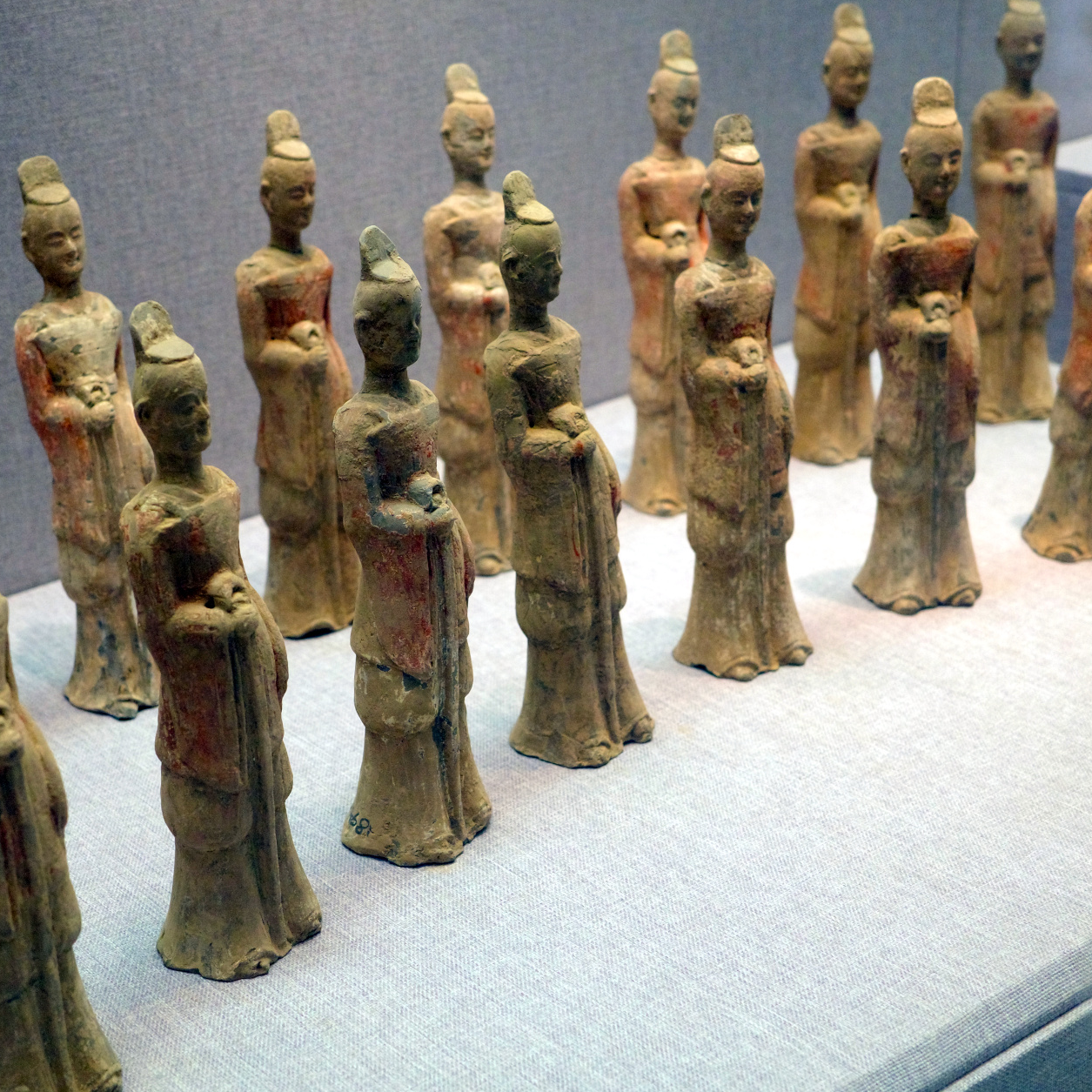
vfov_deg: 32.8
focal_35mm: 52
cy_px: 552
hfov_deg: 32.5
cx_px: 370
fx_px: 1856
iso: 2500
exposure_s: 1/40
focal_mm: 26
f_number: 2.8
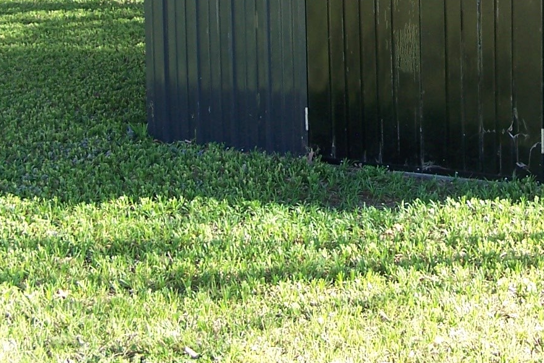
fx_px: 1390
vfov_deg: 14.4
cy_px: -78
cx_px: 459
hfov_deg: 21.8
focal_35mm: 92
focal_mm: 6.3
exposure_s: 1/200
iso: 80
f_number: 2.8
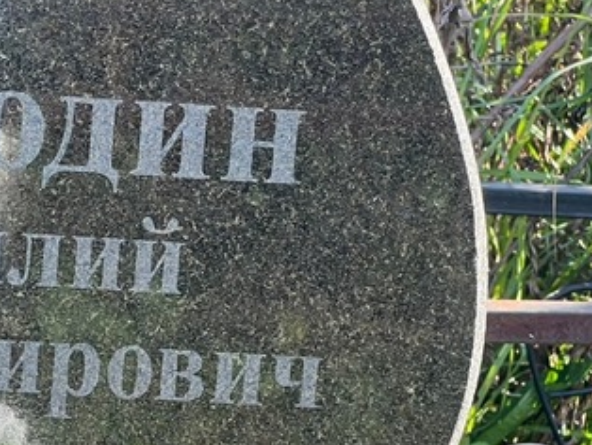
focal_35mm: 196
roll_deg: -2.7
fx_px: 3355
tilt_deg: -20.8
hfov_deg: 10.0
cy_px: 449
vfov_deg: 7.6
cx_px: -34
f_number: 2.8
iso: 40
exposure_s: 1/99
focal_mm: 9
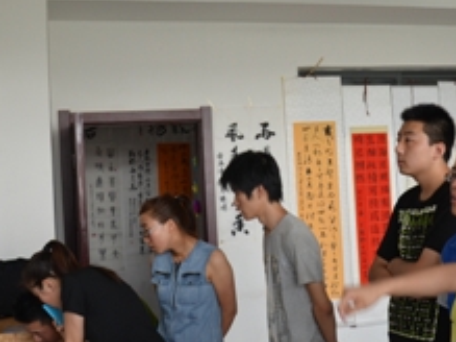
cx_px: 294
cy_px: 155
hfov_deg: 35.9
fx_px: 698
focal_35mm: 53
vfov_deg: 27.5
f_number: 4
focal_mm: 18
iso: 500
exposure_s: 1/60
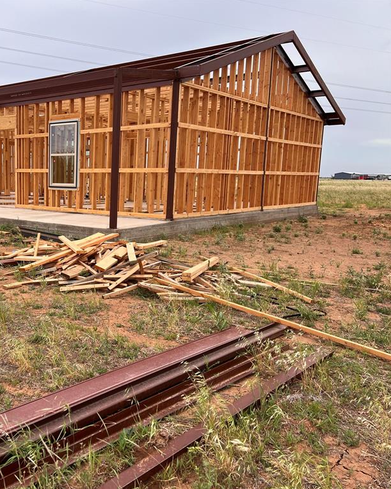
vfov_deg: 52.9
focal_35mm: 34
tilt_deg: -9.7
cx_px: 66
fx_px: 492
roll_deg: -1.3
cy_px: 244
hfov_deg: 41.1
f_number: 1.5
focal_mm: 5.7
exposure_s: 1/4115
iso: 50
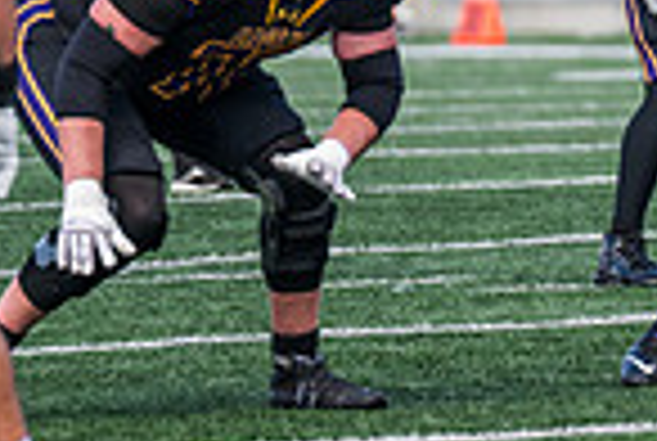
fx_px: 14483
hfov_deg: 2.6
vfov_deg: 1.7
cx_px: 1134
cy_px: -299
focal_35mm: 792
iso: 320
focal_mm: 200
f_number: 3.5
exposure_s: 1/1250
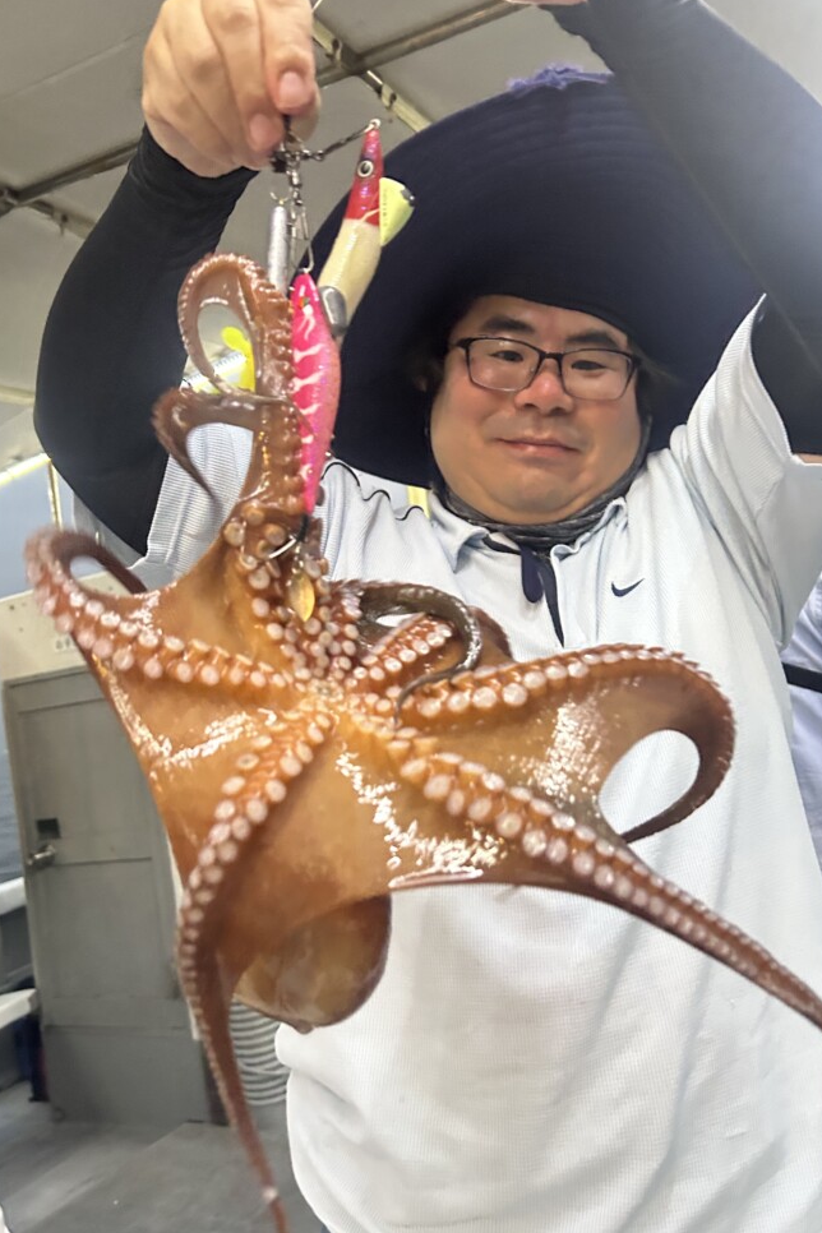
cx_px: 452
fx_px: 959
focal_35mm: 28
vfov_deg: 65.5
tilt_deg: +4.6
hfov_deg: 46.3
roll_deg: +6.5
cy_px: 625
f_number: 1.5
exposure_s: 1/40
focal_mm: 5.7
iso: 640
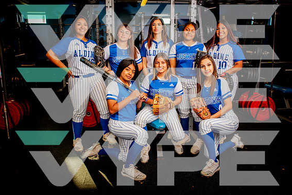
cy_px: 95
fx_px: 268
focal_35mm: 33
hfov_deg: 57.2
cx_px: 149
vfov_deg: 39.9
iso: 200
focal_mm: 32
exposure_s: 1/100
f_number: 6.3
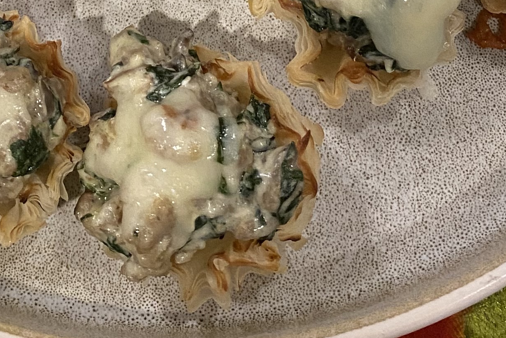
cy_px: -268
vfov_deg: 13.7
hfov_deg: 22.8
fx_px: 1251
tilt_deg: -71.3
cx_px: 181
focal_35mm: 89
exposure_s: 1/60
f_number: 1.8
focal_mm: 4.25
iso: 200
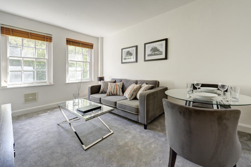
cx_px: 126
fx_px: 98
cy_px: 84
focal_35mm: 14
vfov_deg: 81.3
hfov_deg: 104.2
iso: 800
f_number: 9.5
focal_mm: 14
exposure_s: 1/45
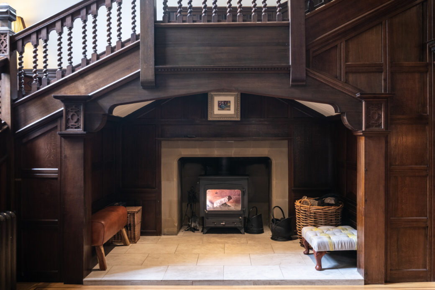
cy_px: 145
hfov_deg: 61.9
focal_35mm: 30
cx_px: 218
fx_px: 362
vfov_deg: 43.6
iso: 640
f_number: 8
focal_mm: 30
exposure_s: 1/5
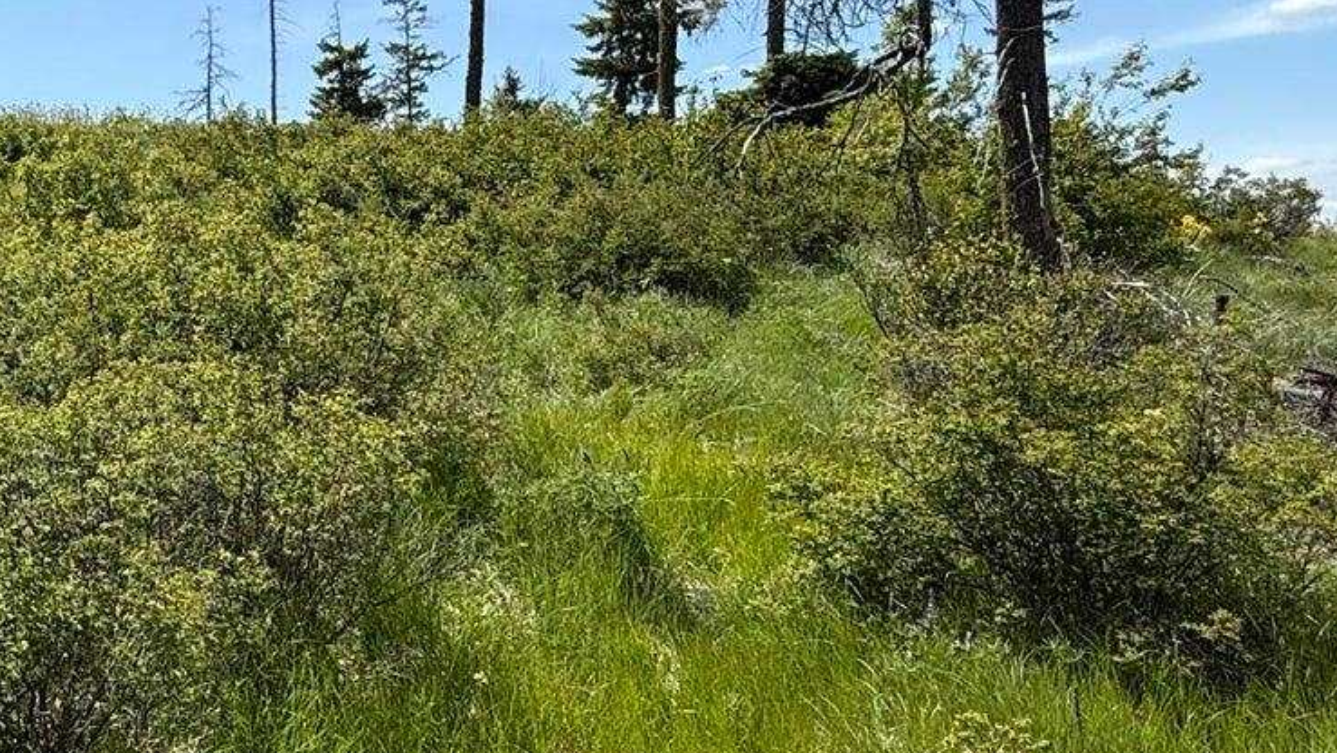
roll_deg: +3.0
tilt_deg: -1.0
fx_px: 1560
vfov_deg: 27.1
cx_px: 100
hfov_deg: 42.1
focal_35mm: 44
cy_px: 402
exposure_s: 1/1534
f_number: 2.2
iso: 50
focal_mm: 2.22
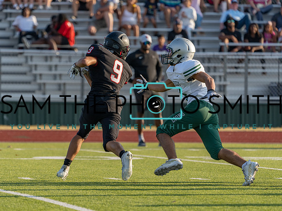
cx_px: 111
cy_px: 114
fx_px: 3360
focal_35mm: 412
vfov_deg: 3.6
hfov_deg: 4.8
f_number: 5.6
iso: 400
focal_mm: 342
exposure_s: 1/1000
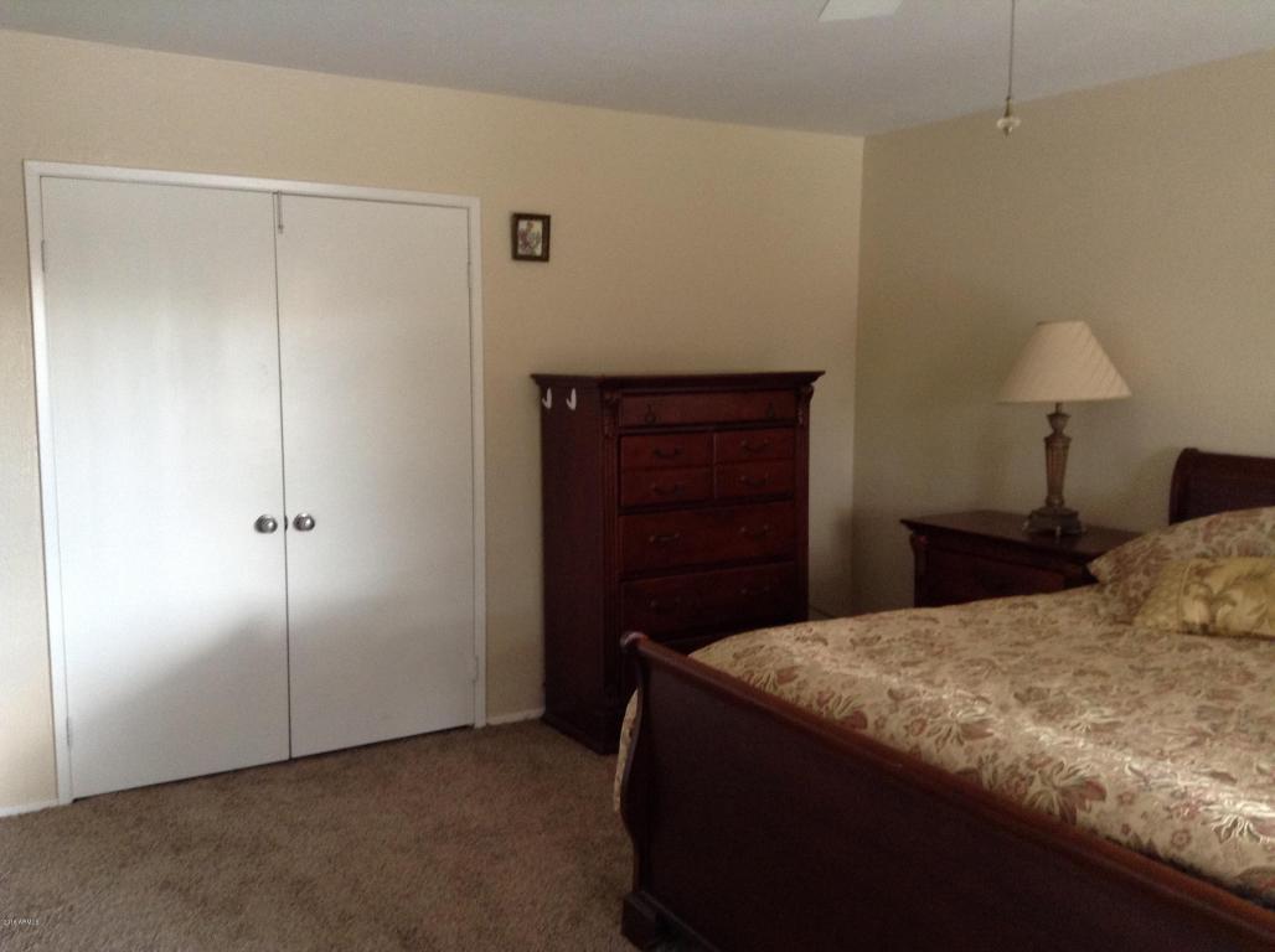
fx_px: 1214
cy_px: 476
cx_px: 638
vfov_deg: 42.8
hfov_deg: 55.4
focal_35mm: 33
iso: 125
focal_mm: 3.3
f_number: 2.4
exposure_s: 1/24
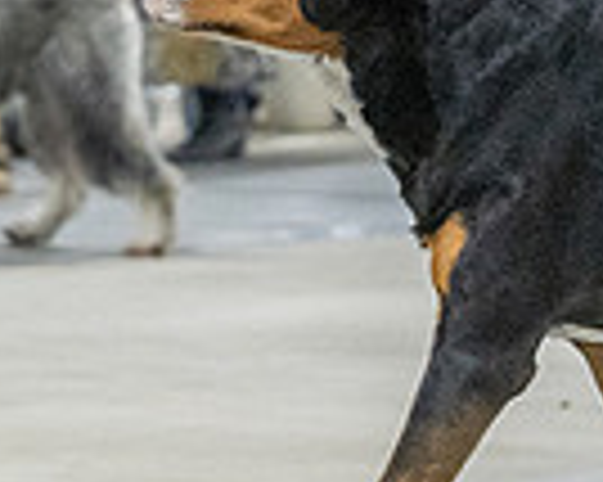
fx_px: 8007
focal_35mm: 449
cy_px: -72
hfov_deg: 4.3
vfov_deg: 3.4
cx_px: 403
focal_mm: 95
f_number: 3.2
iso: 6400
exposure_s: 1/320
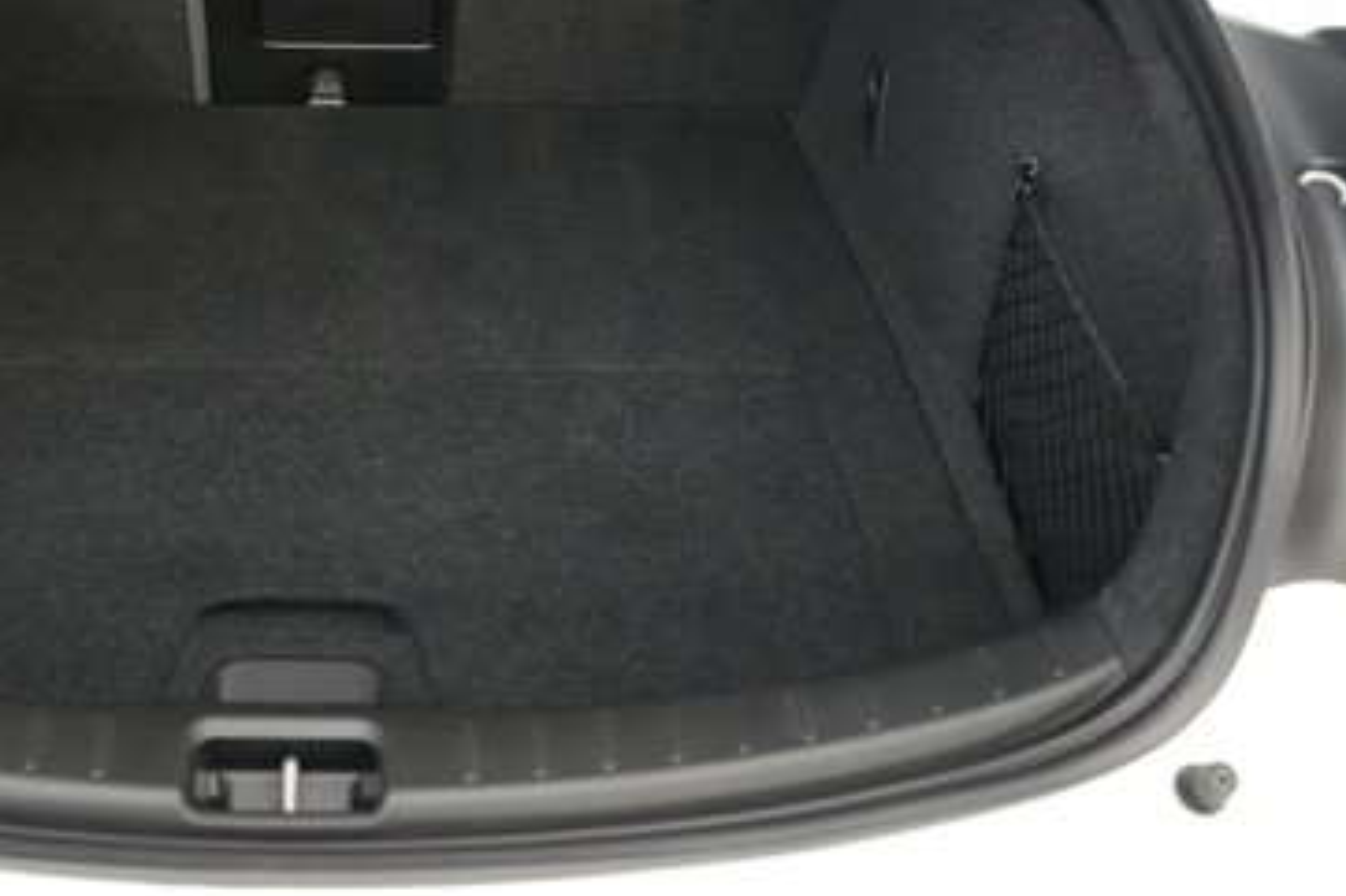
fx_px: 1719
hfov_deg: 41.4
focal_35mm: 46
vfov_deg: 28.6
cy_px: 190
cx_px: 323
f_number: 2.8
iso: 6400
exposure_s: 1/160
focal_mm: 26
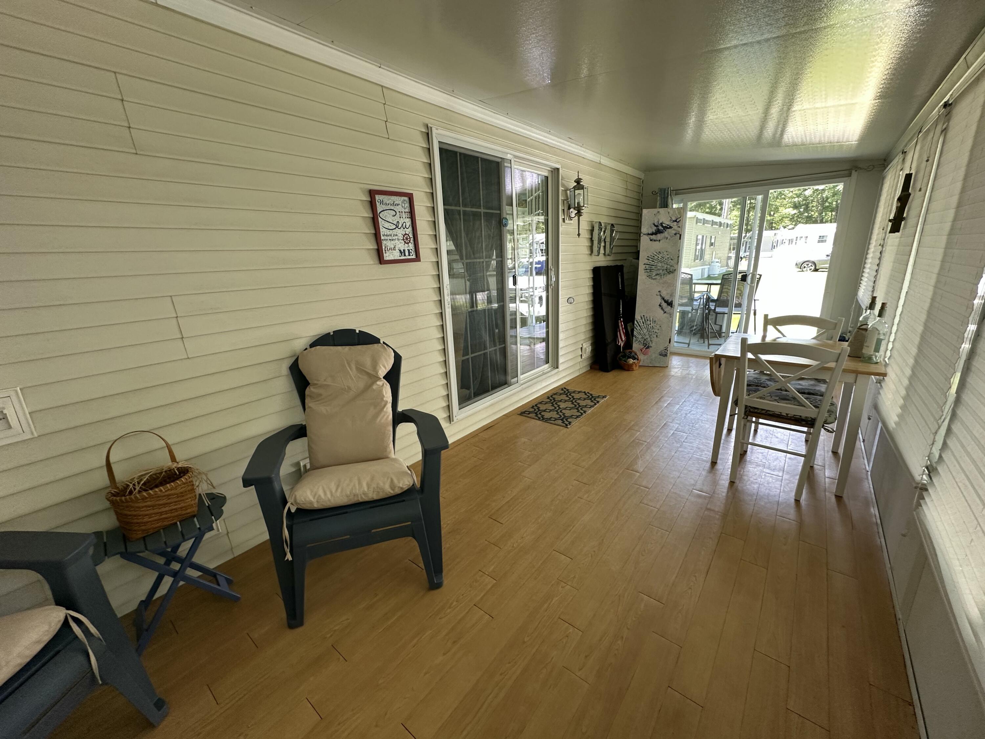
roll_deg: +2.4
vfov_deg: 85.7
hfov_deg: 102.1
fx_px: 398
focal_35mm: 14
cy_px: 370
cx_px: 492
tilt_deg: -15.5
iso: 160
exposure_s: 1/99
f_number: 2.2
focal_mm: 2.22
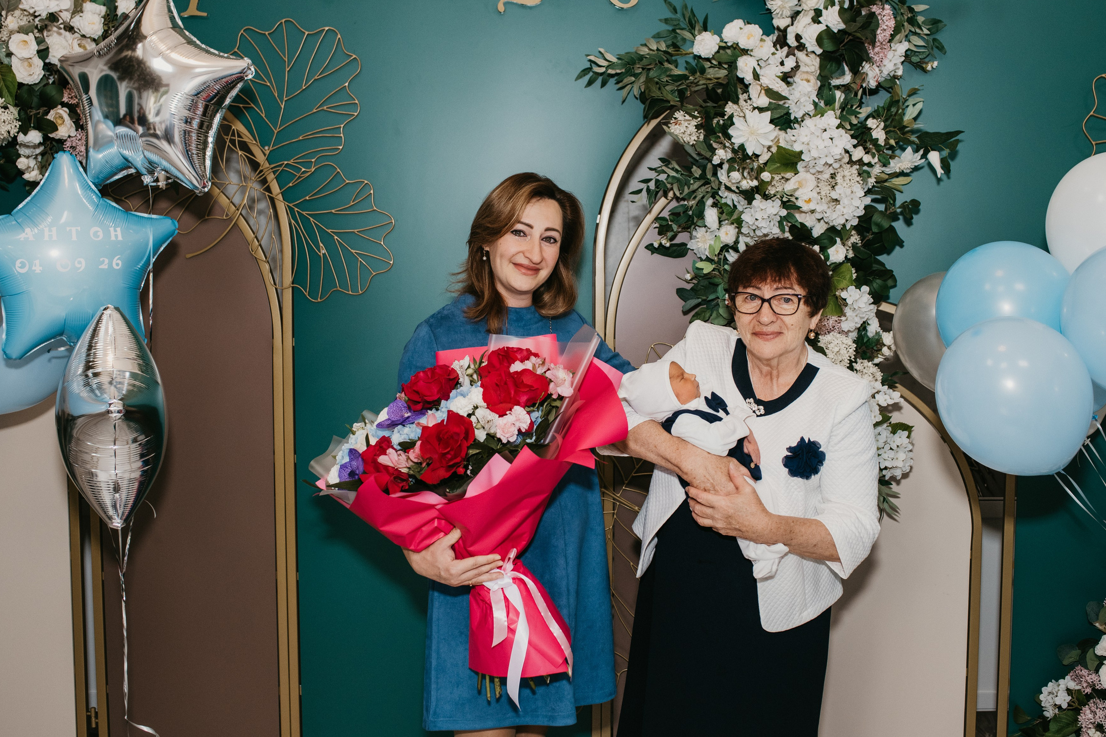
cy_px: 366
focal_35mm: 41
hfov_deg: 47.4
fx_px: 1260
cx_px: 554
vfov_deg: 32.6
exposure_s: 1/160
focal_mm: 35
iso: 500
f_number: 4
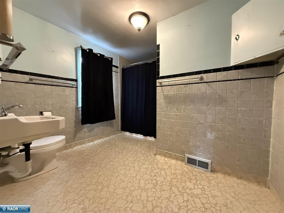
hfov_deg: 102.1
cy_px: 106
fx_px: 115
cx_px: 142
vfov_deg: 85.7
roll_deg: -0.7
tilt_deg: -1.7
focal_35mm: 14
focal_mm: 2.22
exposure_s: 1/60
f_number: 2.2
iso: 1250
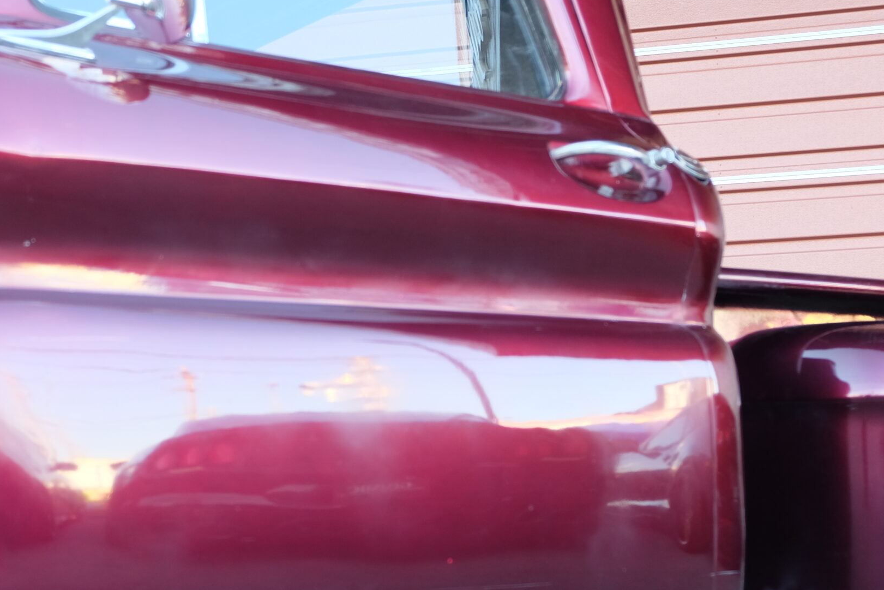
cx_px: 365
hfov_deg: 33.3
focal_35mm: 60
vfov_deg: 22.4
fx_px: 1473
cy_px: 432
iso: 400
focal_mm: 25.4
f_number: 3.2
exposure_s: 1/58
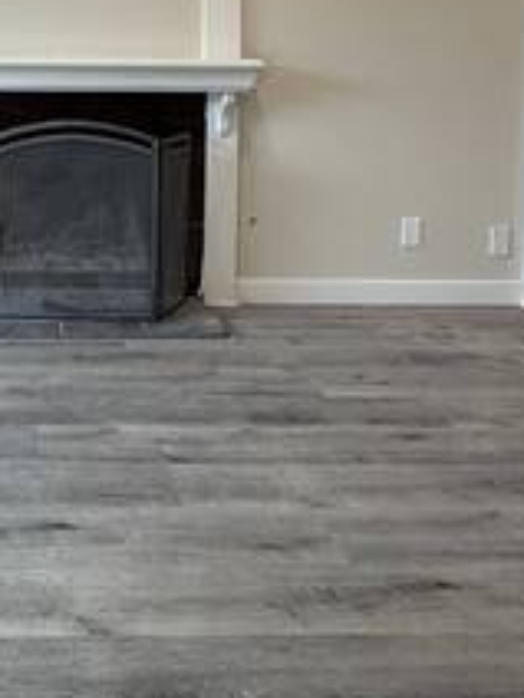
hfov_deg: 31.1
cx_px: 38
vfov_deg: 40.3
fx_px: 888
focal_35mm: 44
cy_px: 92
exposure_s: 1/120
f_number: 2.2
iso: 160
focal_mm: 2.22
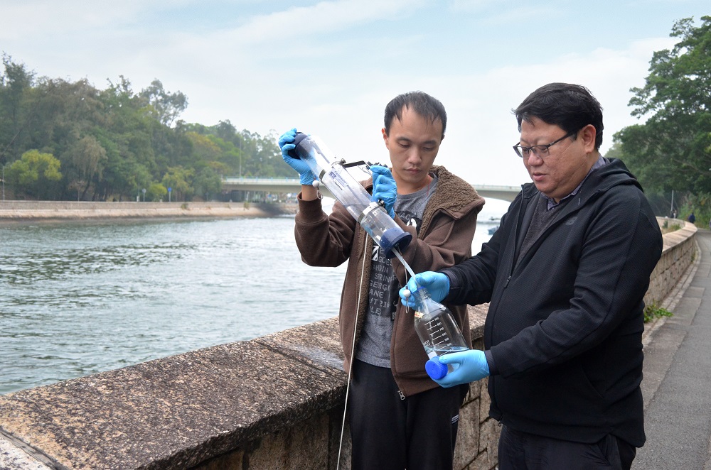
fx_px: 709
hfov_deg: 53.2
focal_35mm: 36
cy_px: 235
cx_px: 356
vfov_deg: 36.7
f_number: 4.5
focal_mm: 24
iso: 1600
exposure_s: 1/200
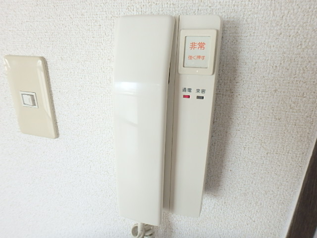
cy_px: 119
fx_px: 192
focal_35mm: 21
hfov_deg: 79.0
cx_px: 158
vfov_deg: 63.4
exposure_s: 1/50
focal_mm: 3.7
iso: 200
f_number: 3.5
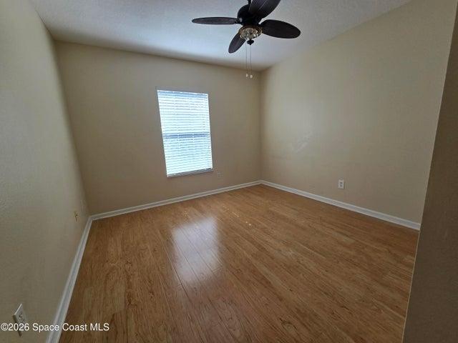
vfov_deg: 89.9
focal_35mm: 13
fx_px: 172
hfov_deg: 106.2
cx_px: 229
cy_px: 172
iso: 50
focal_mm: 2.2
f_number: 2.2
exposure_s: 1/150
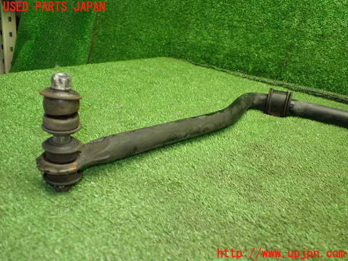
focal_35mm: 30
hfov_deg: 60.0
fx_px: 302
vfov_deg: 46.8
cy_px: 130
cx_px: 174
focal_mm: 5.4
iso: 800
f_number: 2.3
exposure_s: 1/100
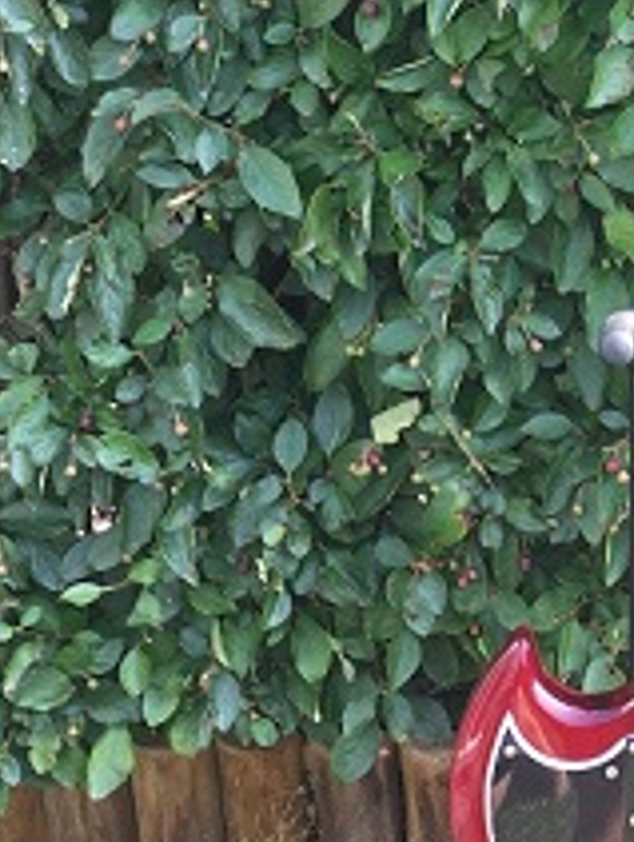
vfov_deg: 23.4
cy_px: 305
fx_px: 2021
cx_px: 710
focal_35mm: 83
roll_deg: -0.2
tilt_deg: -15.2
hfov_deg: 17.2
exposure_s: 1/100
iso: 25
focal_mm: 4.15
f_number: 2.2
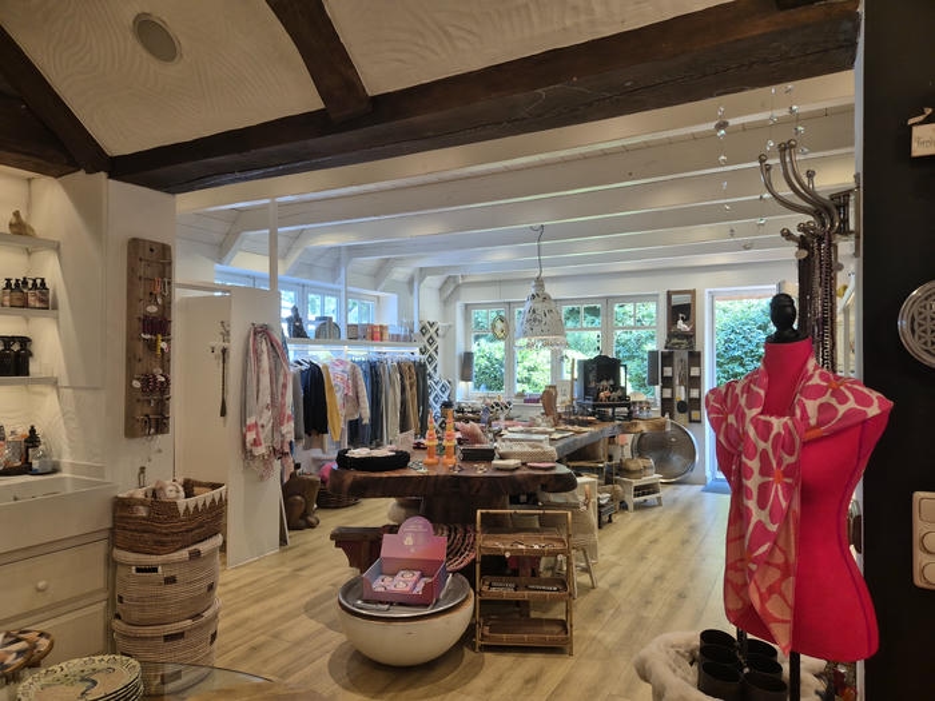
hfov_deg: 73.9
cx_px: 468
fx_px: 621
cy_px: 350
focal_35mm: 23
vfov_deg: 58.9
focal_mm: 5.4
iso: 125
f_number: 1.8
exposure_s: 1/100
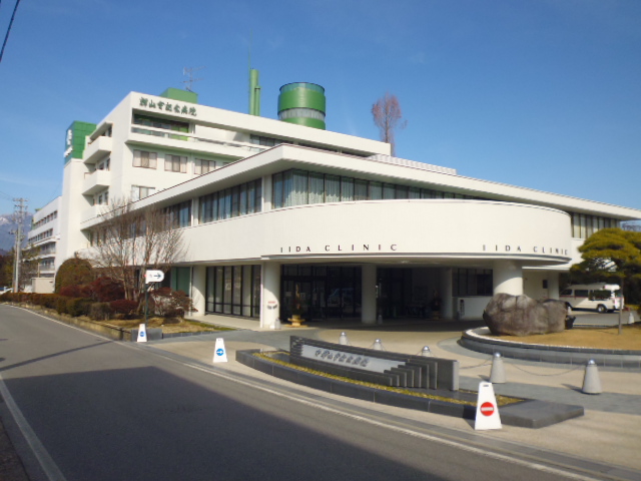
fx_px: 593
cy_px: 240
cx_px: 320
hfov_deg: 56.8
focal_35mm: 32
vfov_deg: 44.2
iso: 100
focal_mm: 5.6
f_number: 10
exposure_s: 1/160
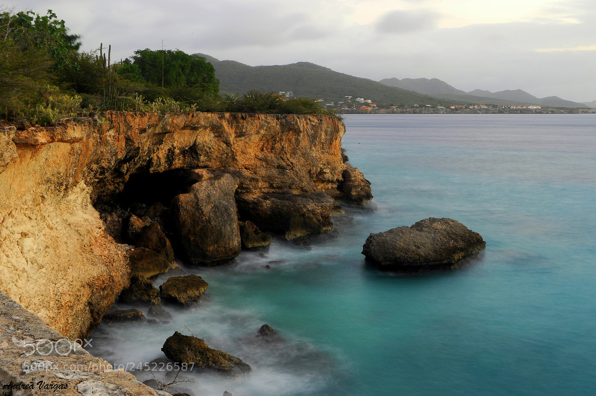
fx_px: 719
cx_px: 298
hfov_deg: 45.0
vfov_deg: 30.8
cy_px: 198
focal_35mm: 44
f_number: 29
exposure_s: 8
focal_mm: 29
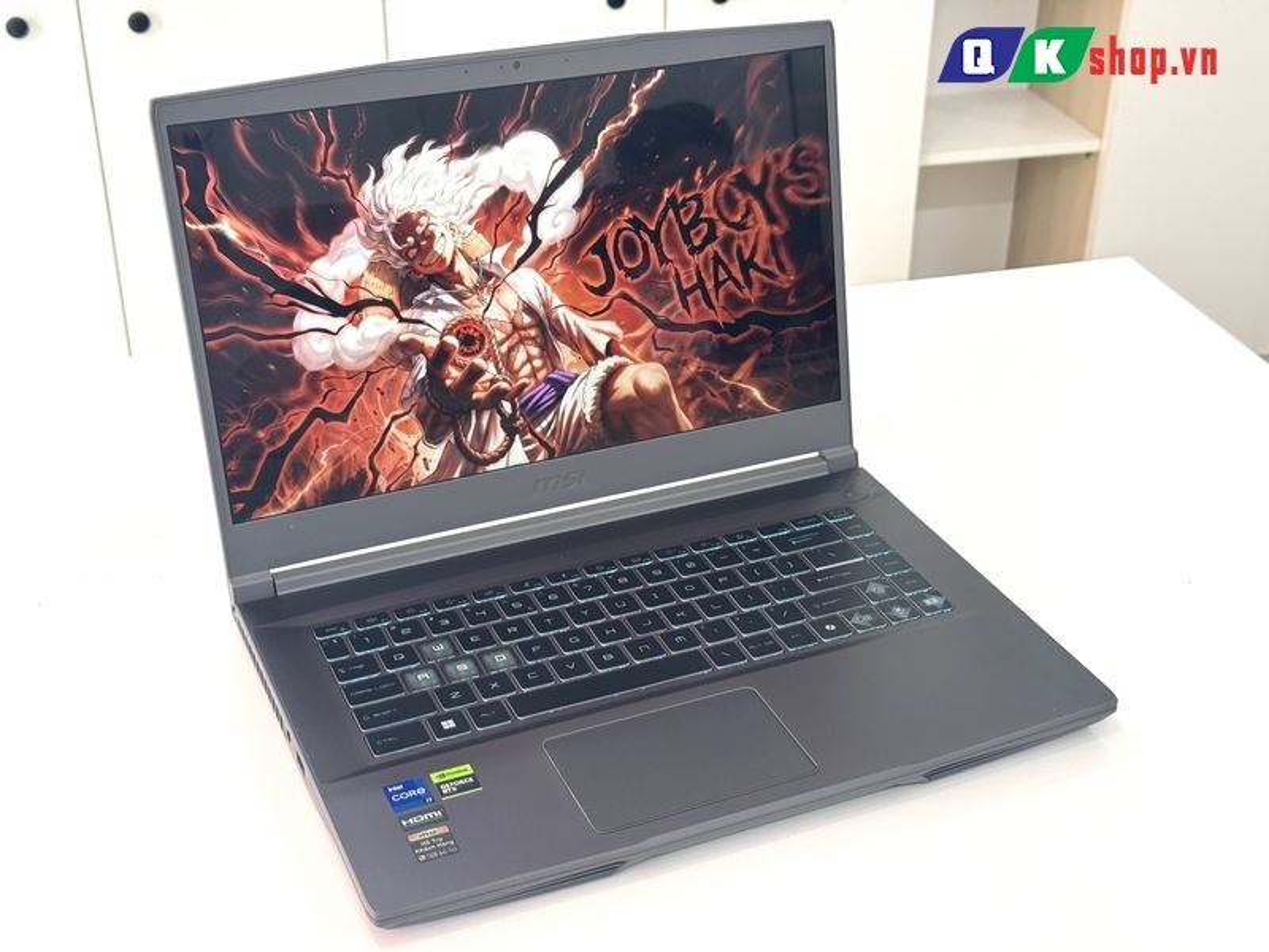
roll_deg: +0.4
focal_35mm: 48
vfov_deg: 30.3
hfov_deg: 39.7
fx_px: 1760
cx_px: 634
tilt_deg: -29.6
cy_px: 476
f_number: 1.78
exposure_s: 1/121
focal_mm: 6.76
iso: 80
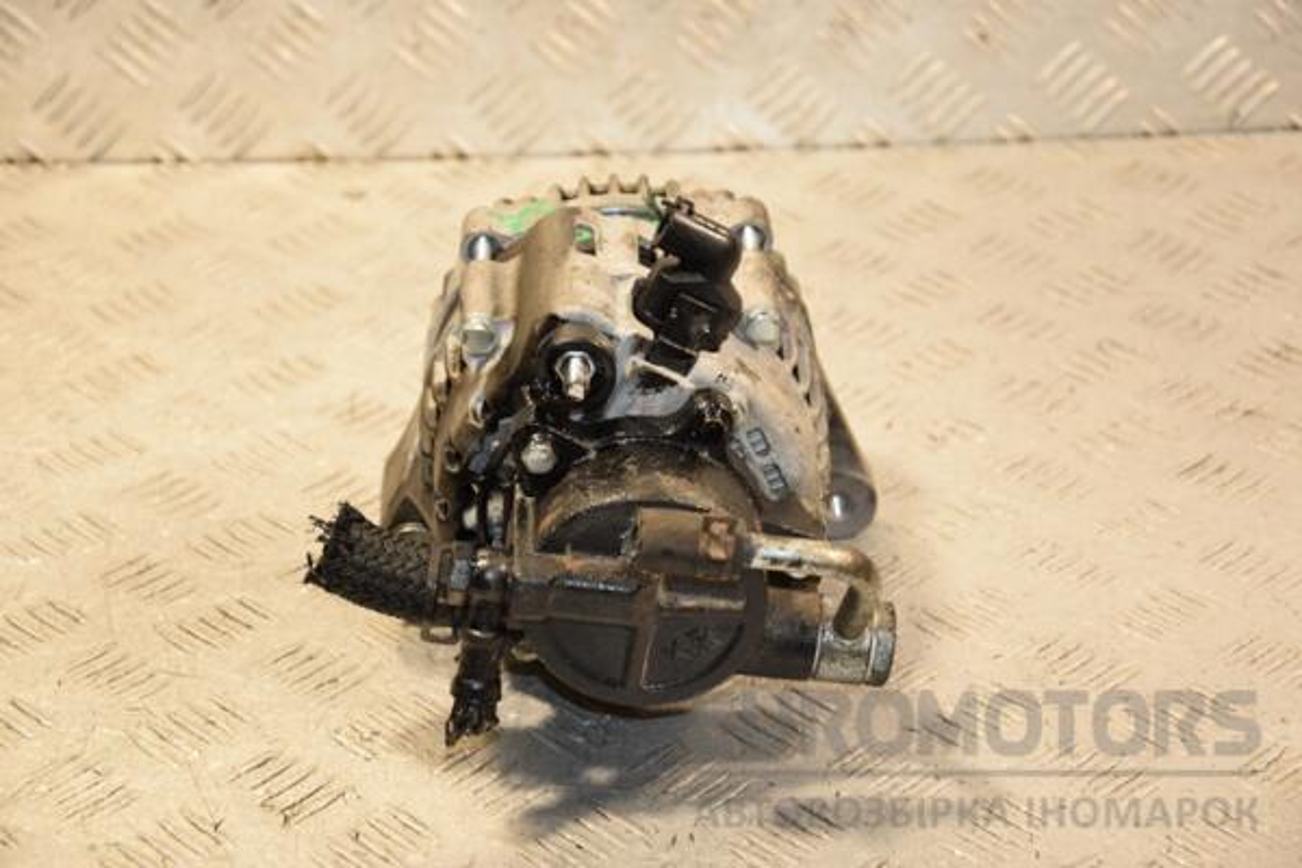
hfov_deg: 21.9
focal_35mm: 93
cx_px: 651
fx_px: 3363
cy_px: 434
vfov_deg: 14.7
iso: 800
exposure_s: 1/125
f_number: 5.3
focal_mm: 62
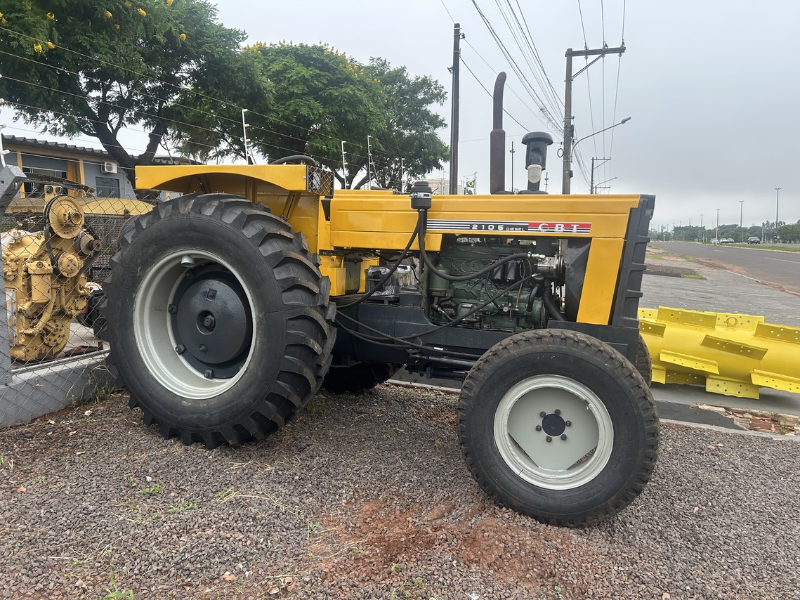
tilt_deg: -4.7
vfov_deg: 53.1
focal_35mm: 26
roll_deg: +1.9
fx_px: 601
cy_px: 300
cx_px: 400
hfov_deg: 67.3
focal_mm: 5.7
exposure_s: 1/558
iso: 50
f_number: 1.5
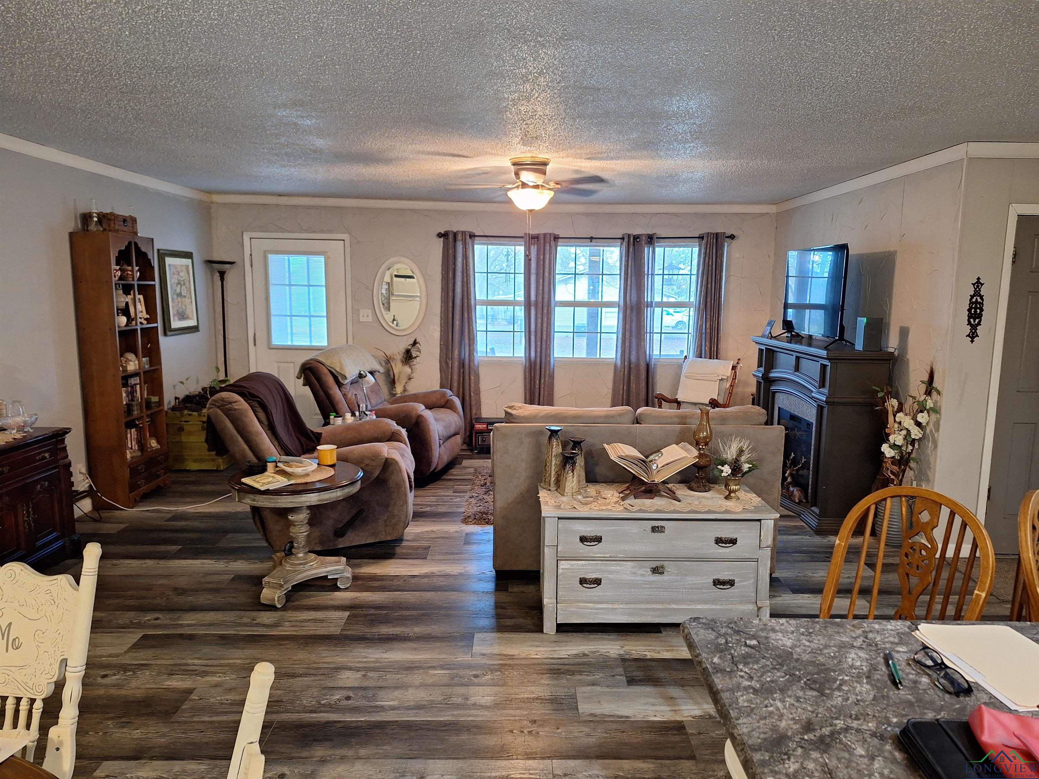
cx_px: 520
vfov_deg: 58.9
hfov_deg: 73.9
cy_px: 390
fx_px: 690
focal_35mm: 23
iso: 250
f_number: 1.8
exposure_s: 1/30
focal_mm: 5.54
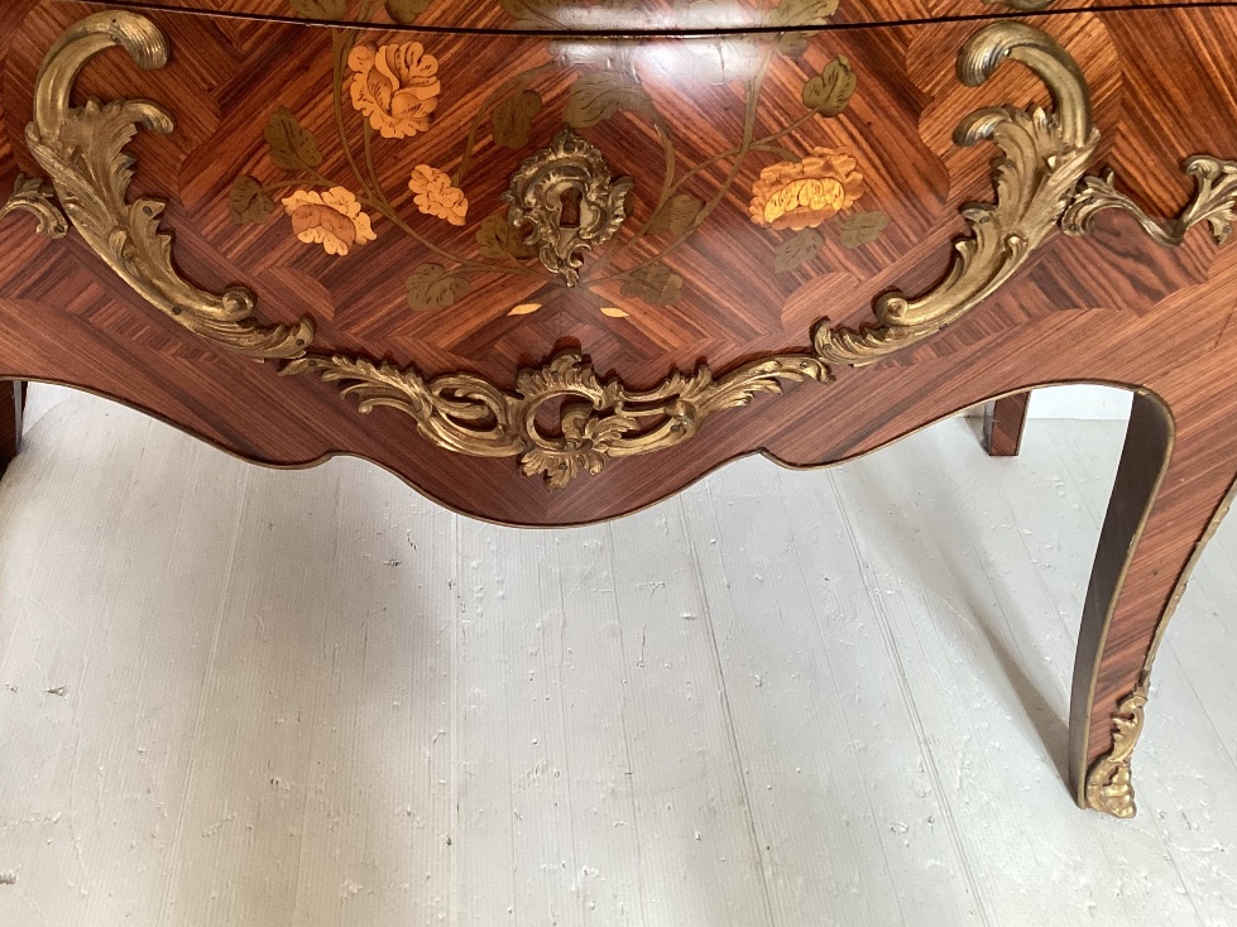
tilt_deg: -37.1
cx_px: 494
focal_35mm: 38
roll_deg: -4.6
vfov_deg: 37.6
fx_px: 1358
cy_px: 384
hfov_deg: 48.7
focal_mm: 3.3
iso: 100
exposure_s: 1/60
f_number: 2.4
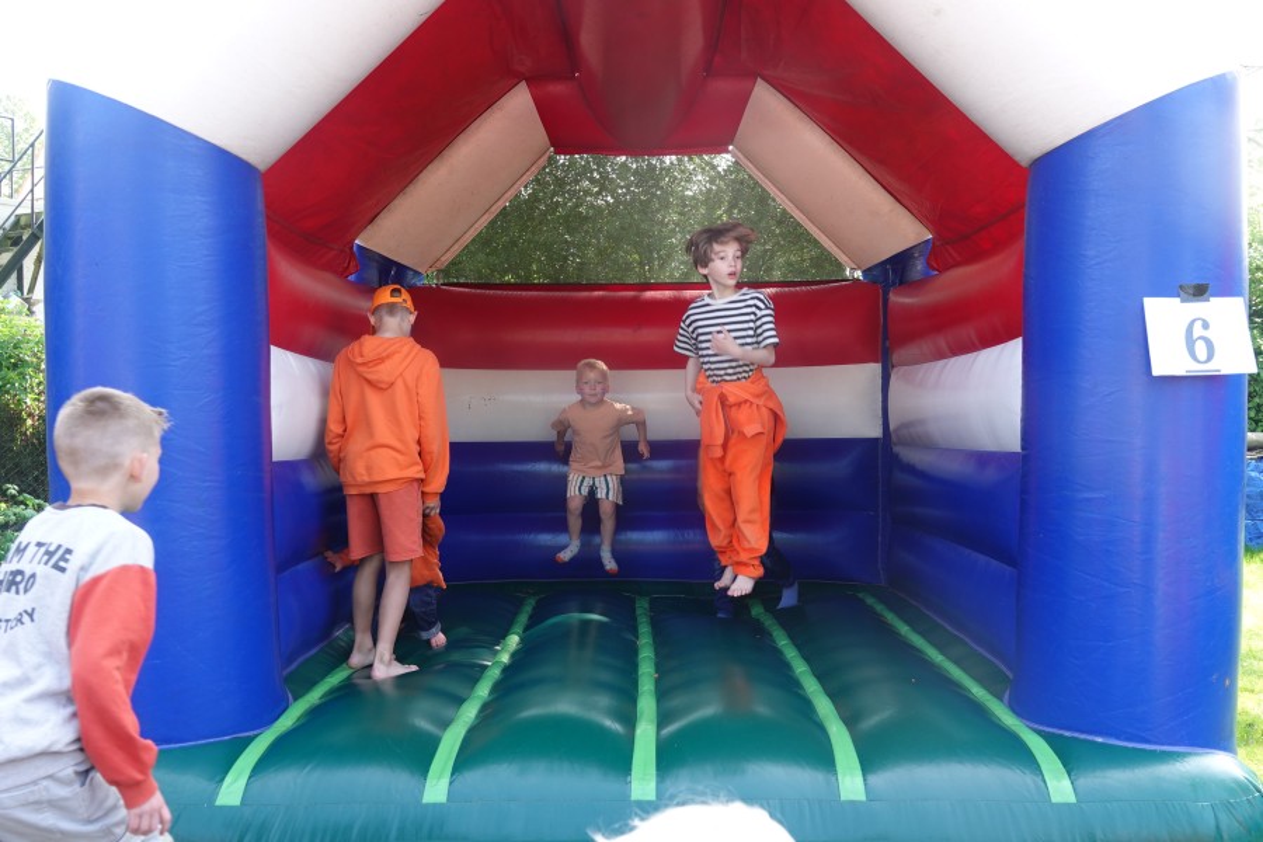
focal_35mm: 32
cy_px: 421
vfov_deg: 41.1
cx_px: 632
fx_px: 1123
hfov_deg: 58.7
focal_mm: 11.77
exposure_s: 1/100
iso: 100
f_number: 2.8
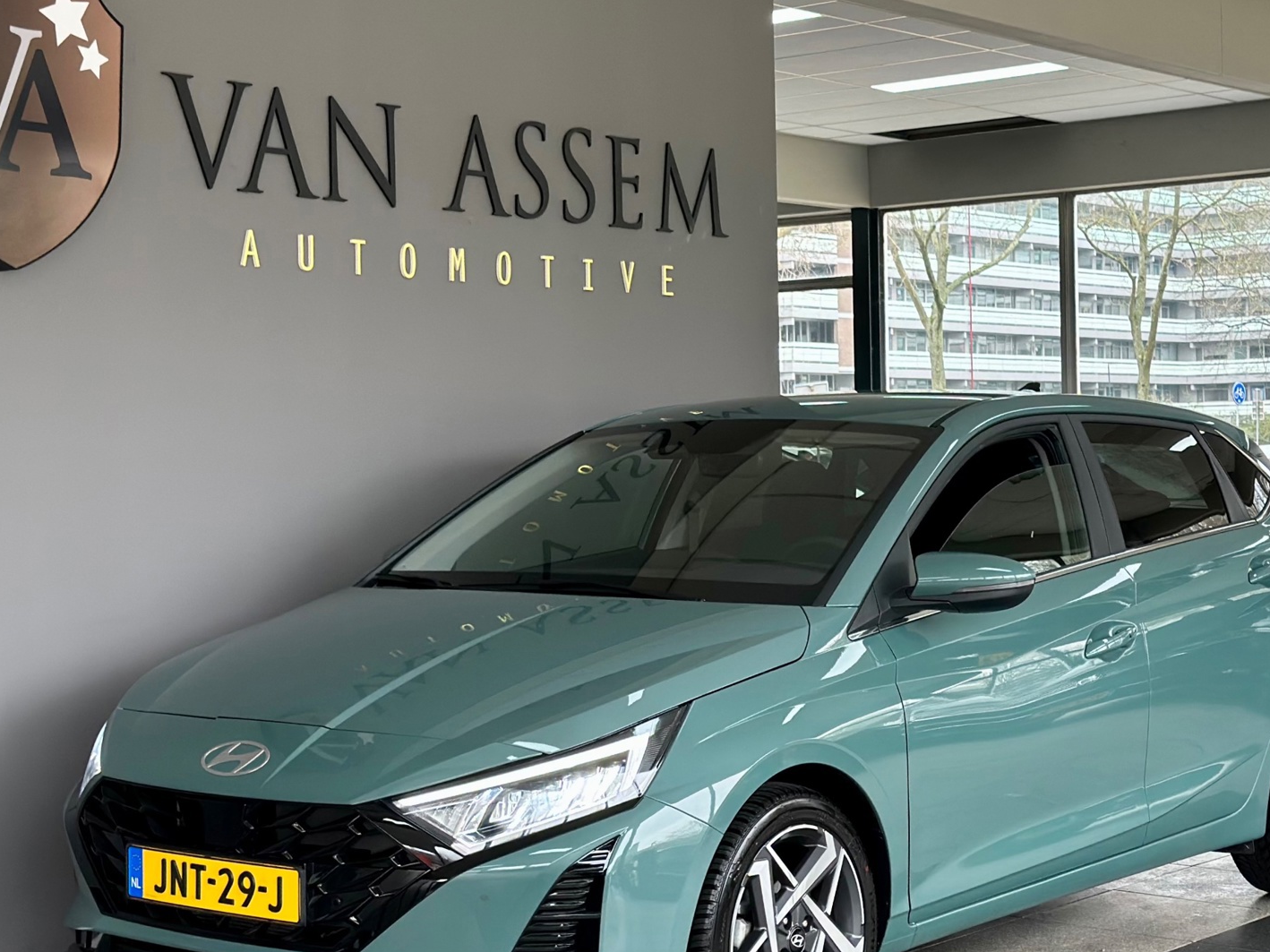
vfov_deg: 22.6
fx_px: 2384
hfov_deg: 29.8
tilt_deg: -2.1
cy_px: 501
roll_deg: +0.3
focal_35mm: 65
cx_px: 648
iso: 160
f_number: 1.78
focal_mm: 6.86
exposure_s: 1/238
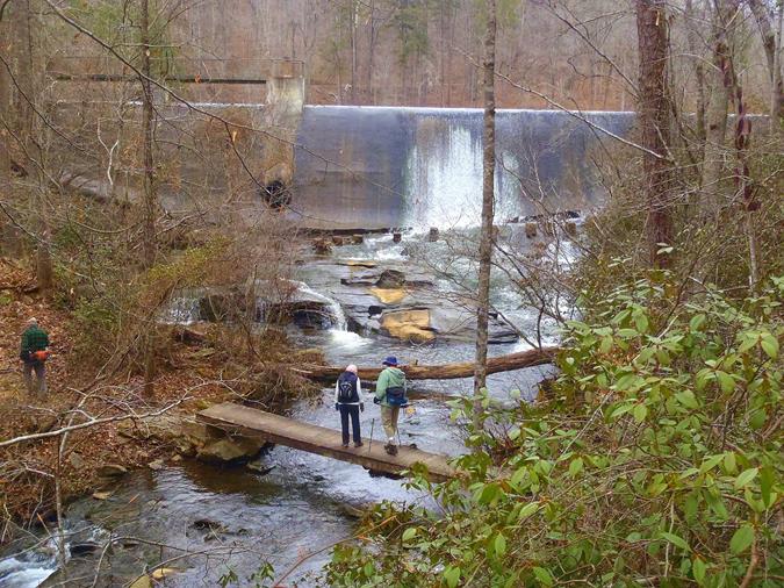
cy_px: 294
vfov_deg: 35.9
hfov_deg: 46.8
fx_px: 906
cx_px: 392
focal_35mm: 40
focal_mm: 7.28
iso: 400
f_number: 4.7
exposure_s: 1/125
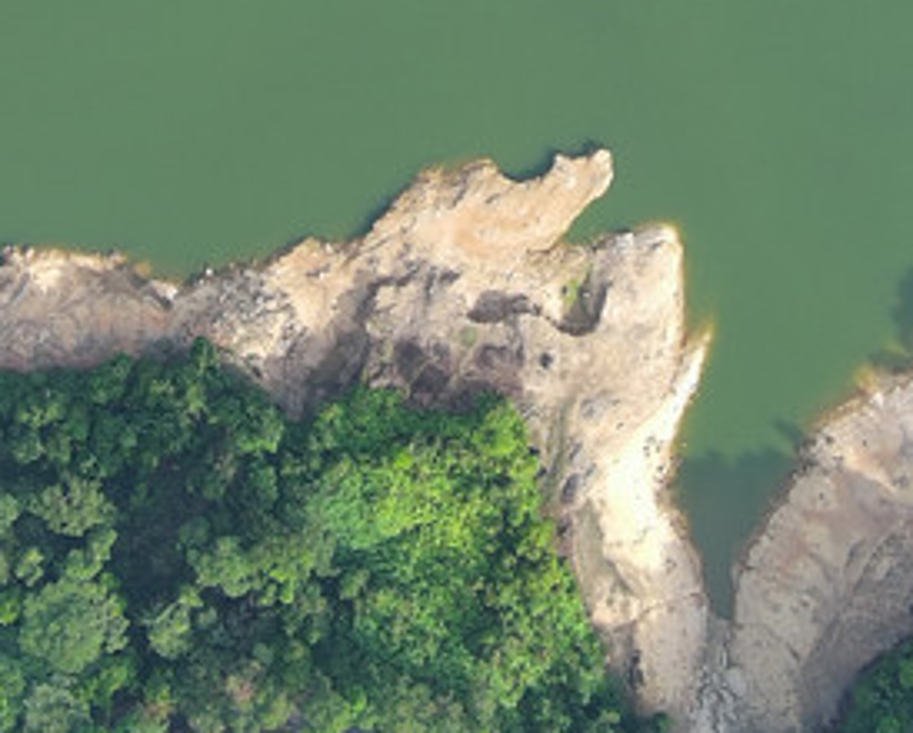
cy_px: -237
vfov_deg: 12.6
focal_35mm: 119
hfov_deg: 16.1
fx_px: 3220
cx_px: 367
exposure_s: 1/366
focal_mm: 10.57
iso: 100
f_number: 2.8
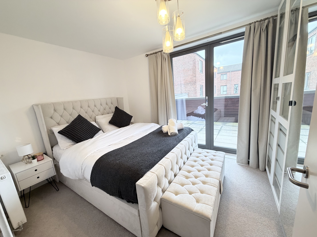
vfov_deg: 85.7
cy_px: 118
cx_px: 158
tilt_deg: -11.7
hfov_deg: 102.1
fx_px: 128
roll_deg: +4.6
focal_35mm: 14
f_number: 2.2
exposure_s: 1/50
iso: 250
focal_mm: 2.22
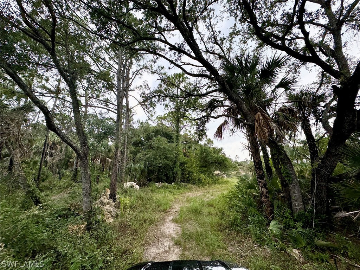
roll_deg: +1.8
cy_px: 135
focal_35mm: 14
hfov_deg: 102.1
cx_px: 180
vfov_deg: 85.7
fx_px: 146
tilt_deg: +8.5
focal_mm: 2.22
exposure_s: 1/189
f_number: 2.2
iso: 40
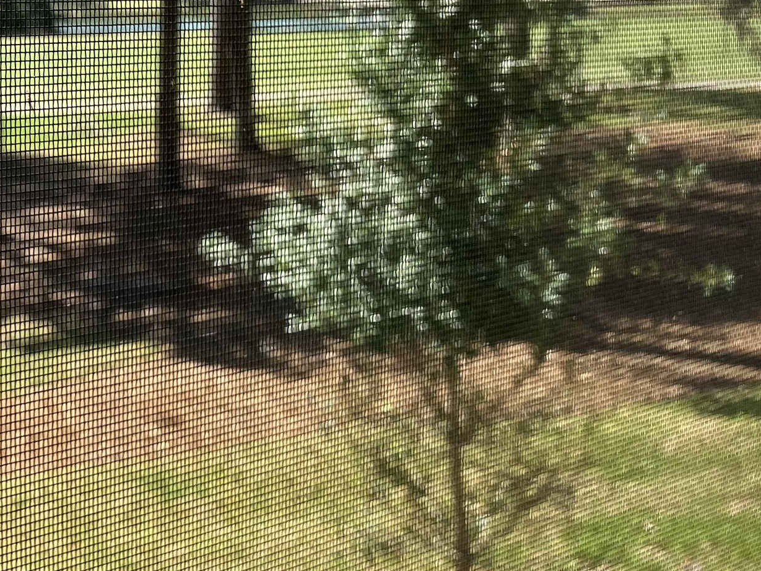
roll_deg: +0.4
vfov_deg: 20.7
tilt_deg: -5.1
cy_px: 107
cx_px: -125
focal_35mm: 70
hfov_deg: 25.3
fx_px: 1539
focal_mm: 3.99
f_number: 1.8
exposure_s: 1/771
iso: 32
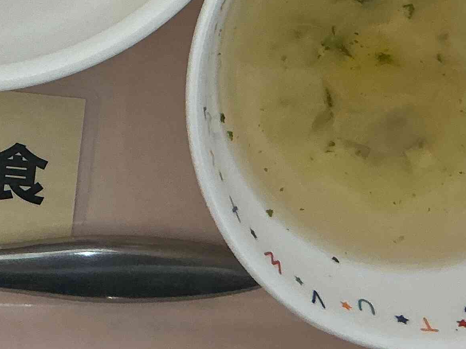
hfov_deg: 18.4
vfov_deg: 13.8
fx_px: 1346
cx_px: -117
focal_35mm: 100
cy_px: -191
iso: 80
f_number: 1.8
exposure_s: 1/60
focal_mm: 3
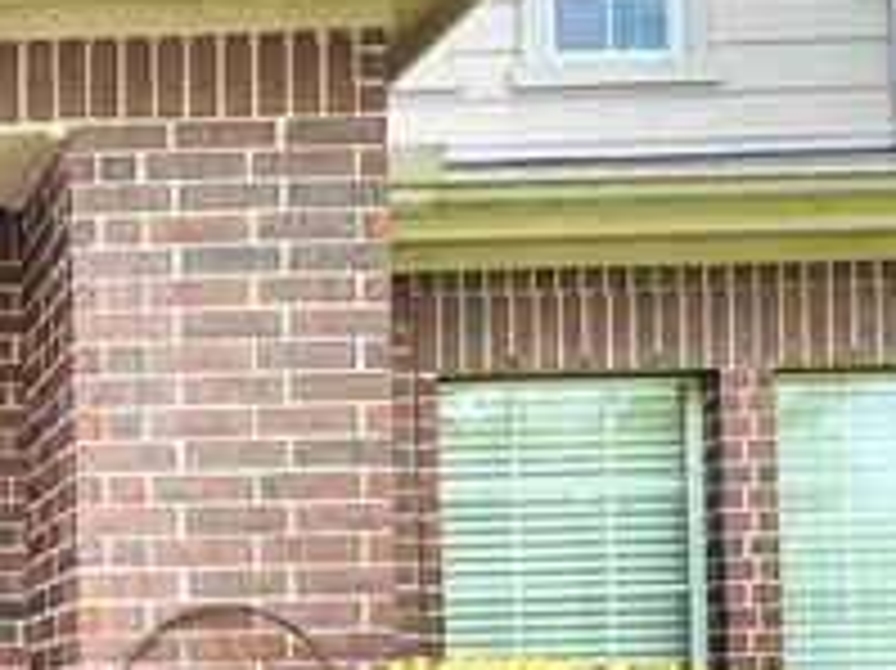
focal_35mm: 72
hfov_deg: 22.9
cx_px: -374
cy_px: 764
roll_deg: +0.6
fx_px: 1863
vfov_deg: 19.4
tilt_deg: +0.2
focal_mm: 2.22
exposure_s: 1/354
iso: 40
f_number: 2.2
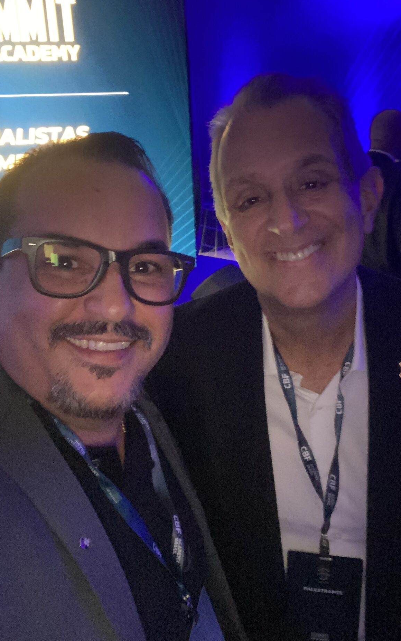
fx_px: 559
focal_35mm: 32
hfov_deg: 39.4
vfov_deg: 59.6
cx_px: 195
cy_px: 319
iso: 1250
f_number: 2.2
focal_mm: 2.71
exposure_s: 1/16
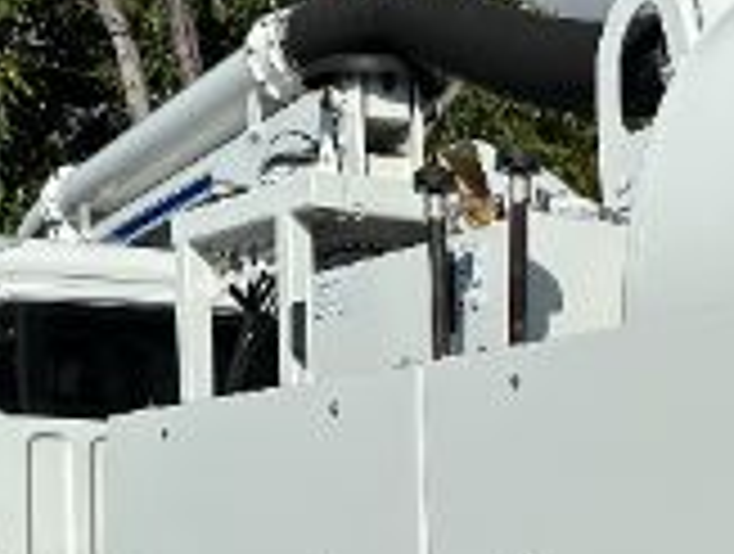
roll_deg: +1.0
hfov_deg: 19.6
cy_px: 513
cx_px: 883
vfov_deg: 15.6
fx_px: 1998
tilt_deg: +1.8
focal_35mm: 94
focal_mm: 6.86
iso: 80
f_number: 1.78
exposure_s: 1/13699
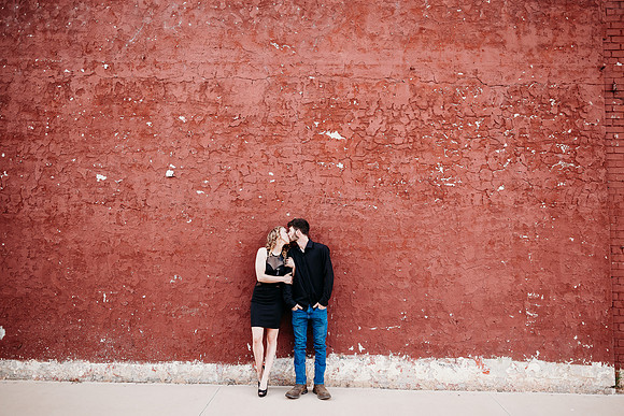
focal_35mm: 25
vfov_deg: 51.0
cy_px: 208
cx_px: 321
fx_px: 437
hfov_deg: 71.1
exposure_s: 1/640
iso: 250
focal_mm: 24
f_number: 2.8
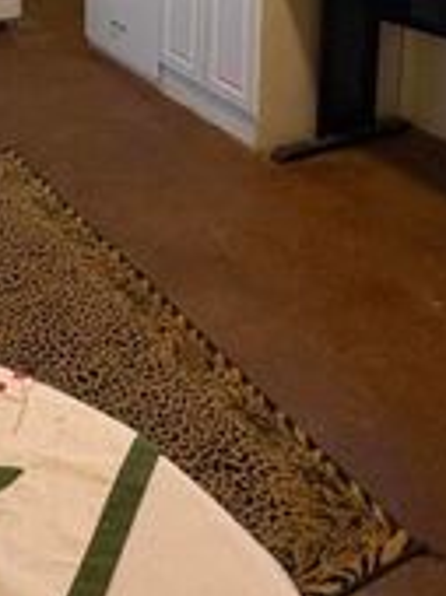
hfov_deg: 26.4
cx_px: 165
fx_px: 947
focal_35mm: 55
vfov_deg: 29.7
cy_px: -128
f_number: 2.2
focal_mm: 2.22
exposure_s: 1/60
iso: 400
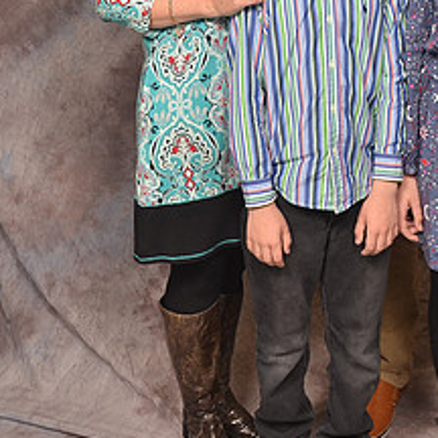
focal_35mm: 82
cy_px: 12
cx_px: 363
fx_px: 1174
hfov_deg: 20.8
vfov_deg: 20.5
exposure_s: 1/60
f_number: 5.6
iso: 200
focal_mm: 24
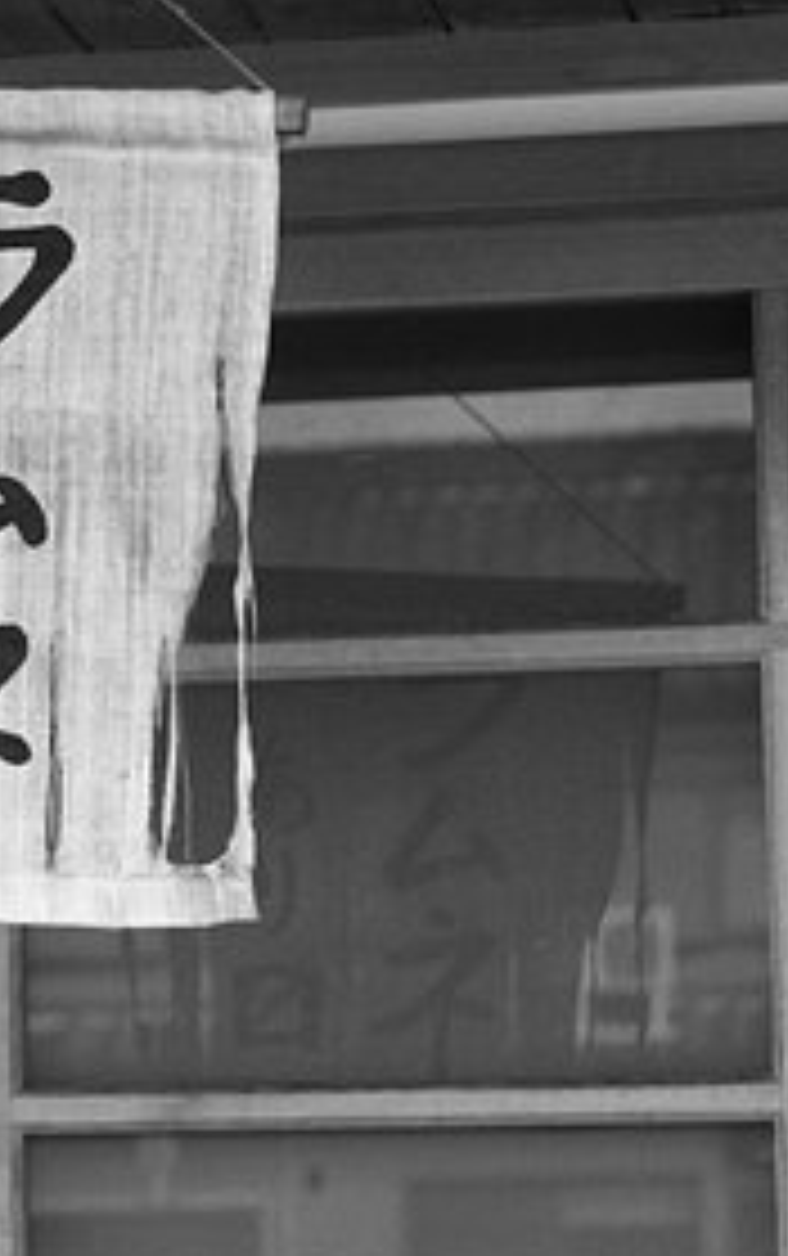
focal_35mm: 196
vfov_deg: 10.7
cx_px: -122
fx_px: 6717
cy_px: 538
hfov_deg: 6.7
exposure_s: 1/100
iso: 200
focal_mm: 70
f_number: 5.6
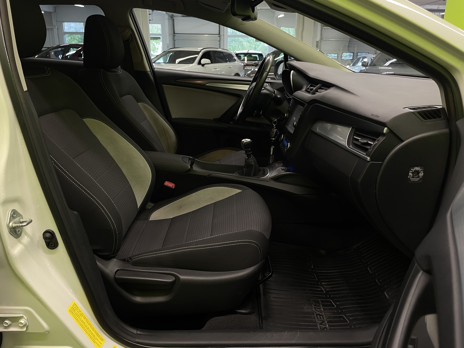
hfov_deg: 67.3
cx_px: 232
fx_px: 349
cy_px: 174
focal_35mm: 26
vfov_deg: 53.1
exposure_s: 1/50
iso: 125
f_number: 1.6
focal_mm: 4.2
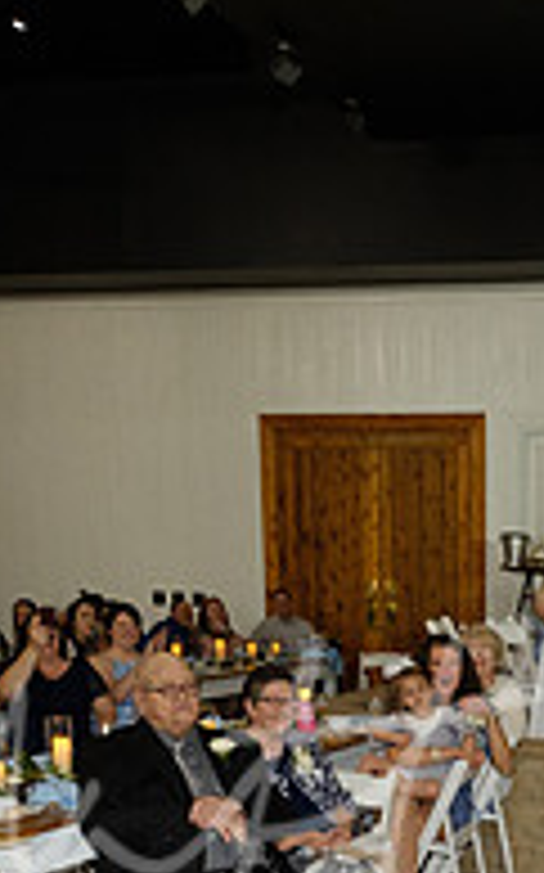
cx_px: 670
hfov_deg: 21.6
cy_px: 821
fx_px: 1307
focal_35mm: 55
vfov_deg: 34.4
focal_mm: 12
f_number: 4
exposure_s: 1/40
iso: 1600
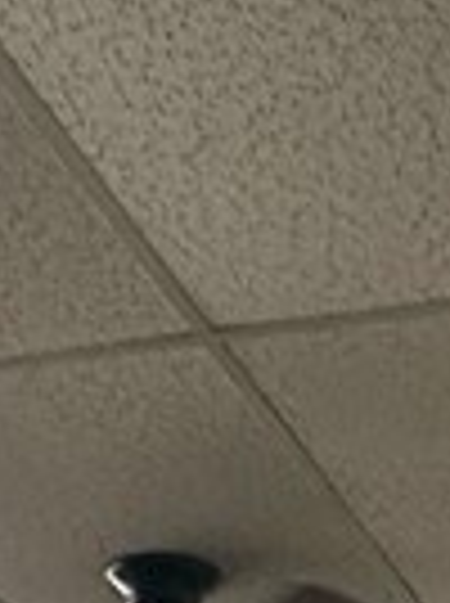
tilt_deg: +8.3
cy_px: 1143
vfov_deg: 15.4
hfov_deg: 13.6
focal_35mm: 107
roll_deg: +0.4
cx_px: 450
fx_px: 1861
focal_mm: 2.22
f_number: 2.2
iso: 125
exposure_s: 1/120
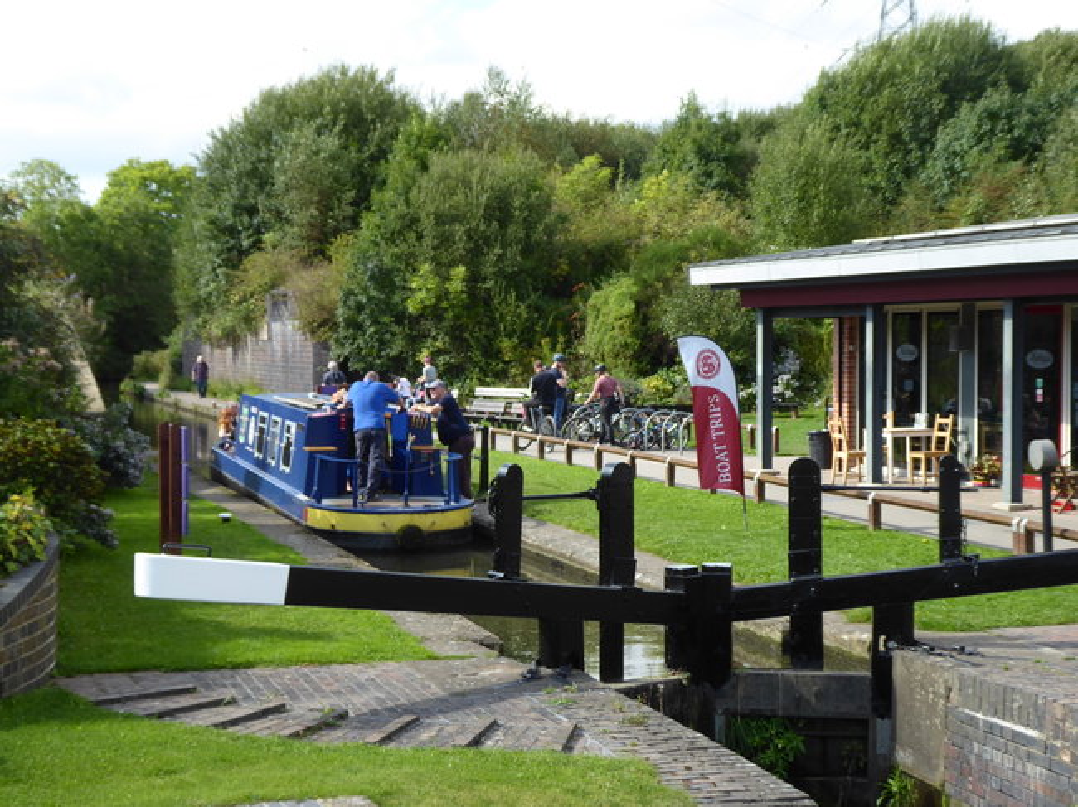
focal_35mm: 57
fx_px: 1774
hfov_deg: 33.8
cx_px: 539
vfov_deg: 25.6
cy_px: 404
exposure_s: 1/200
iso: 80
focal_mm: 10.3
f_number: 4.2
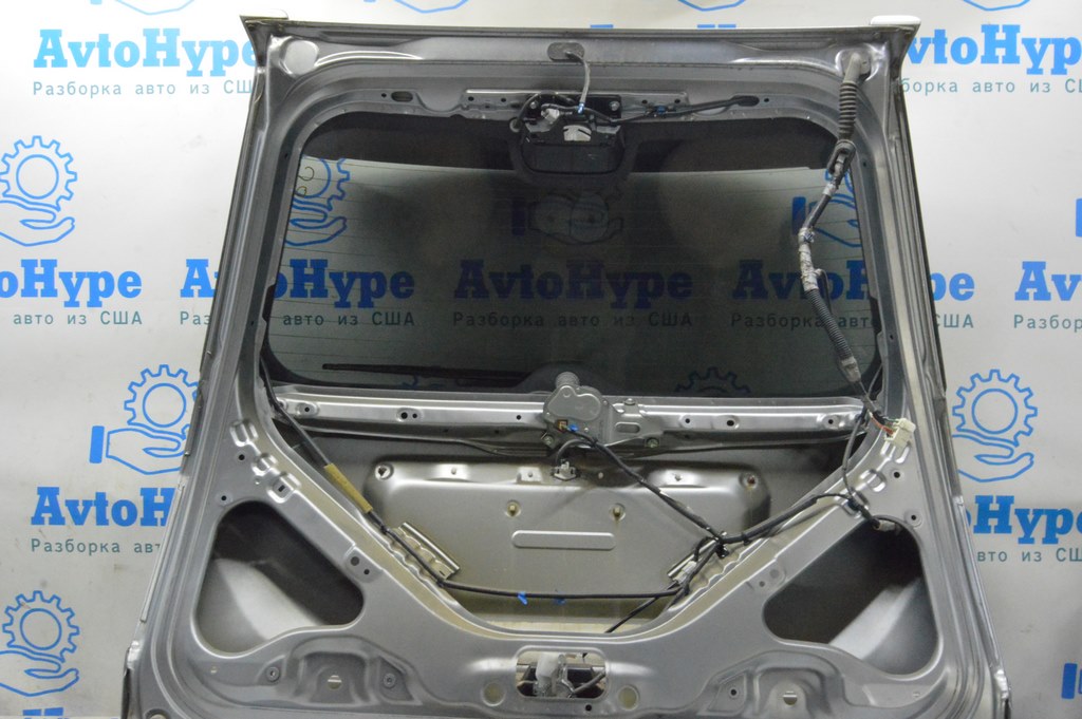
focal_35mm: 27
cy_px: 360
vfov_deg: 47.9
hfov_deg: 67.4
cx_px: 541
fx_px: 811
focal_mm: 18
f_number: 20
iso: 6400
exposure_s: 1/15
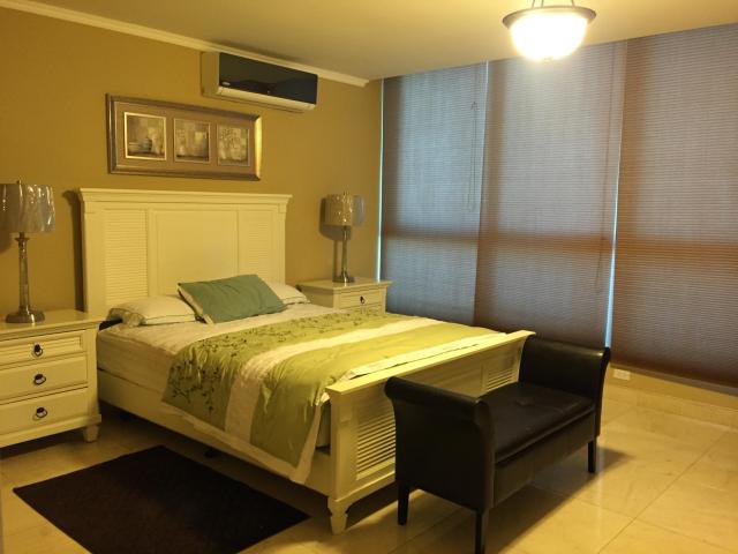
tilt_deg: -6.3
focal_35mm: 29
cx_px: 369
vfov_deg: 48.2
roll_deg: -1.5
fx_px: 618
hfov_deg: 61.7
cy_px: 277
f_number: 2.2
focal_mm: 4.15
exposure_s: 1/24
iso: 250
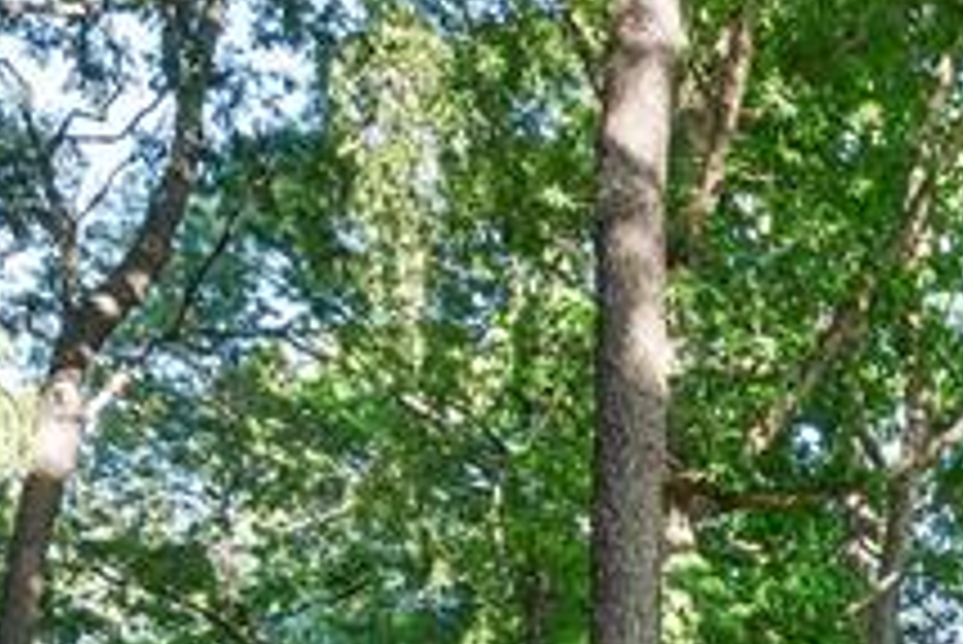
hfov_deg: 25.3
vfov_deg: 15.5
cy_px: 1353
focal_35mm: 67
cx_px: 1300
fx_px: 1793
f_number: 11
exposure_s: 1/1.25
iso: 100
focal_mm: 14
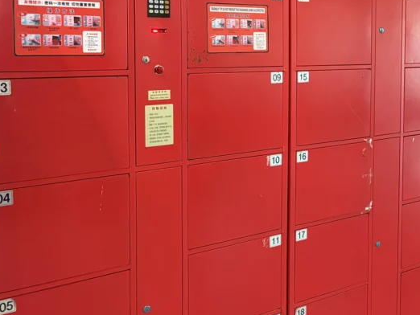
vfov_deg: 28.2
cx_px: 389
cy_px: 79
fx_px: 619
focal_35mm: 51
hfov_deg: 35.0
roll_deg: -0.6
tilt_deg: -2.2
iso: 400
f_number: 1.6
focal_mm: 5.96
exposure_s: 1/50
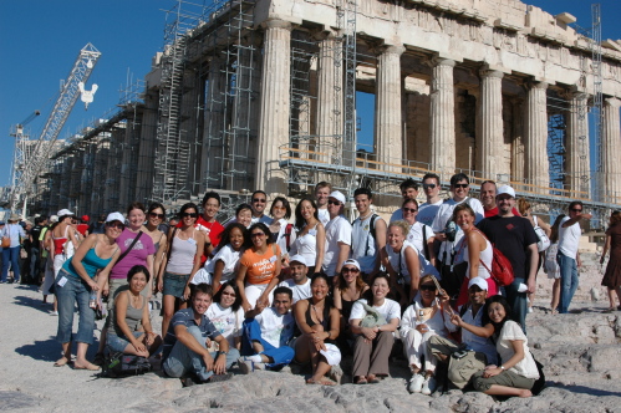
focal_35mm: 48
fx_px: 827
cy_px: 206
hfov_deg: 41.1
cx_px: 310
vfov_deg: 28.0
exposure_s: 1/400
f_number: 10
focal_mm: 32
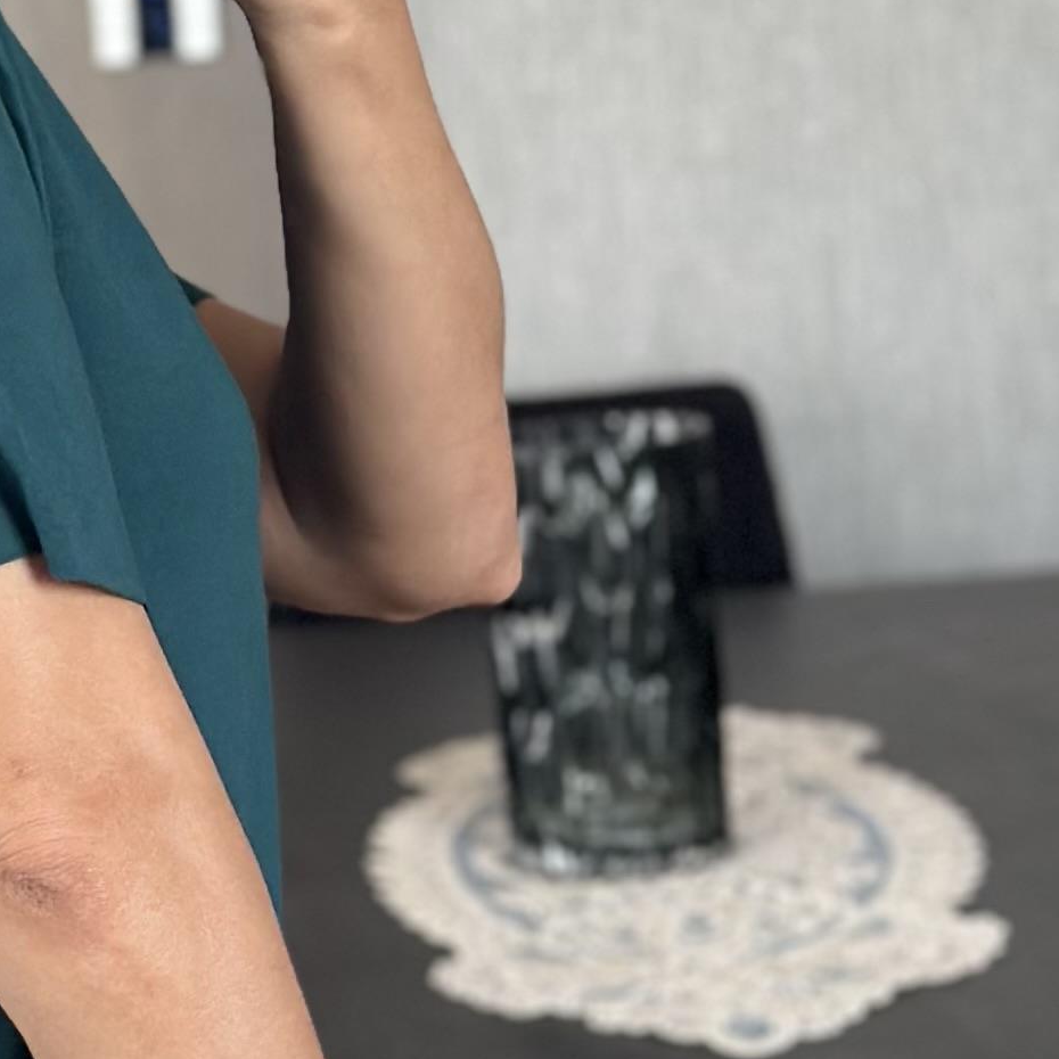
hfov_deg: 9.4
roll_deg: +5.4
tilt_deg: -15.1
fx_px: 6369
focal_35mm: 184
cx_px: -159
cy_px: 754
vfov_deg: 9.5
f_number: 1.78
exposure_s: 1/60
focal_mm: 6.86
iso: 200
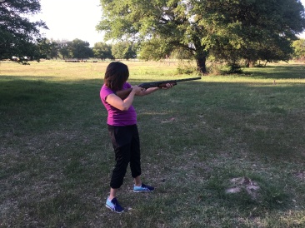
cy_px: 114
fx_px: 255
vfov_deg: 48.2
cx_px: 152
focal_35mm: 29
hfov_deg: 61.7
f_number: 2.2
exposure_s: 1/158
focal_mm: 4.15
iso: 25
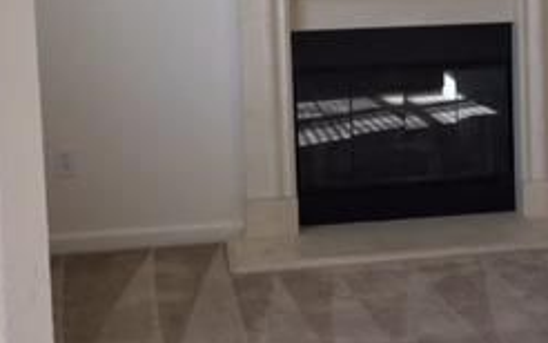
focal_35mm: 80
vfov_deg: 16.2
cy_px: 65
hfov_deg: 25.4
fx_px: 1195
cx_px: 443
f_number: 2.2
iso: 40
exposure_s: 1/120
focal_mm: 4.15
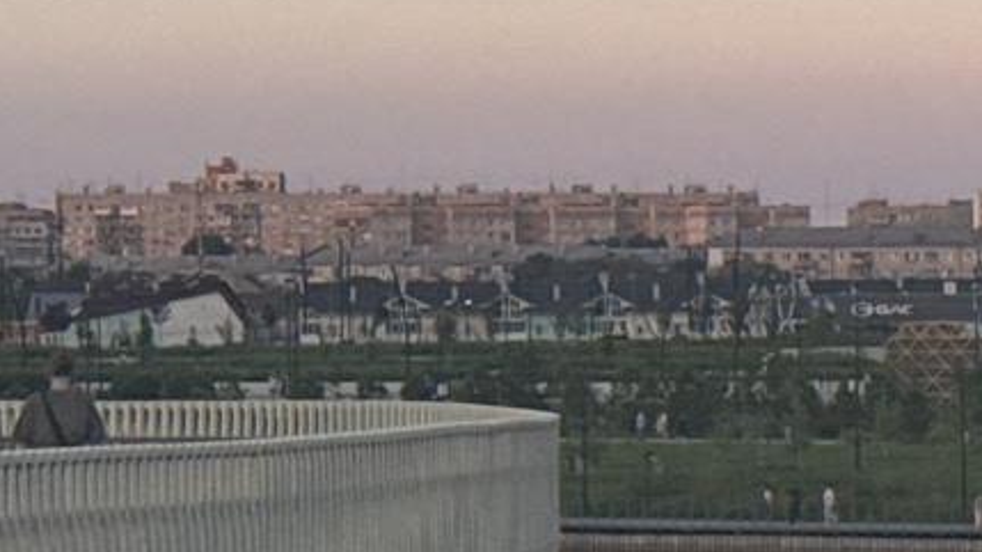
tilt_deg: -0.2
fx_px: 6351
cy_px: 330
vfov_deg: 5.0
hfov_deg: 8.3
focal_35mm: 244
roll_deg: -0.1
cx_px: 2177
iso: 64
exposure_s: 1/731
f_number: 1.78
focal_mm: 6.76
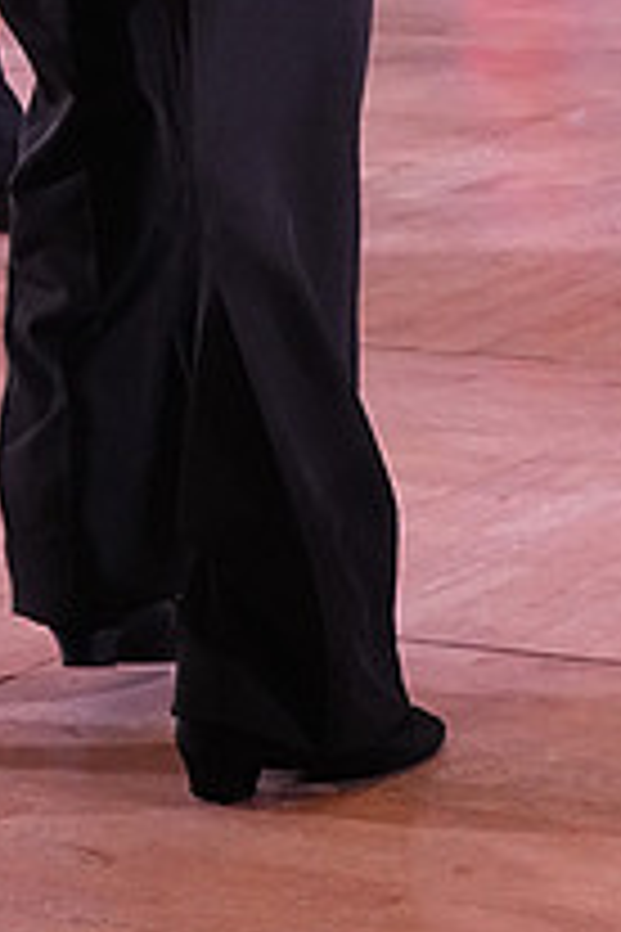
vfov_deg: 11.9
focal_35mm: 168
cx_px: -164
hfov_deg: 8.1
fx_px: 4347
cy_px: -297
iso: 3200
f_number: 5
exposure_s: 1/400
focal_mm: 40
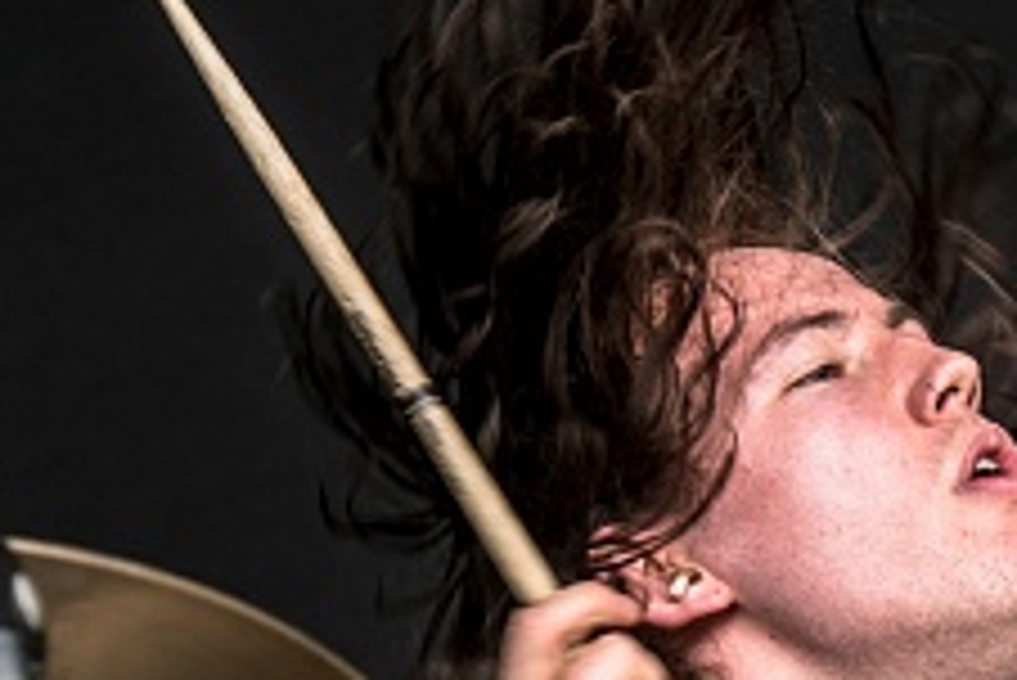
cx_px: 1310
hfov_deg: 3.3
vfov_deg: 2.2
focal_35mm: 621
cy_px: 784
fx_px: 17554
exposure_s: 1/160
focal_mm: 130
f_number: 4
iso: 64
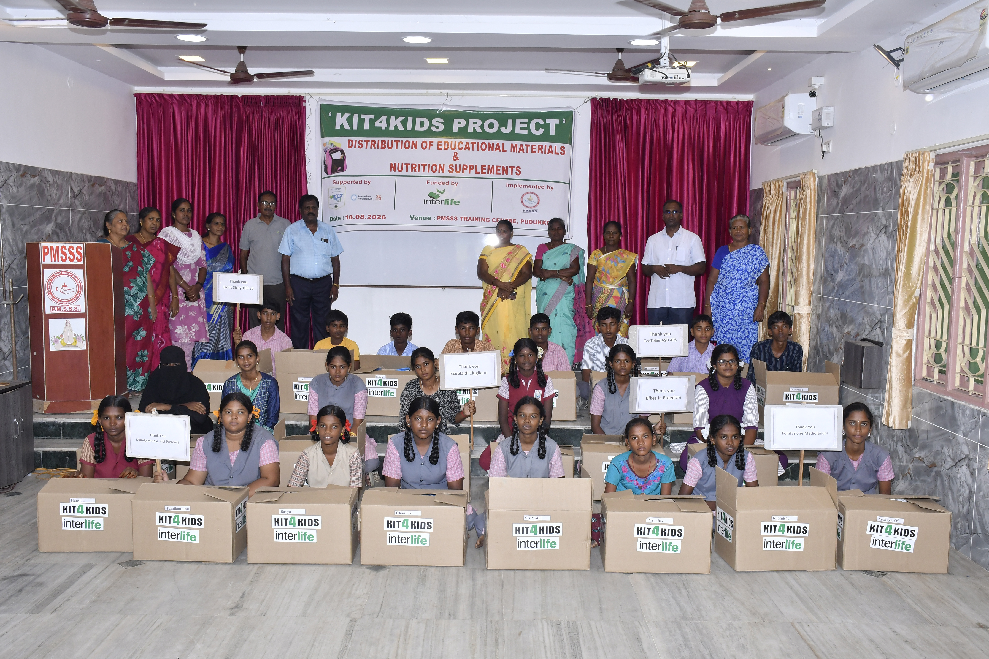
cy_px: 330
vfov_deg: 38.9
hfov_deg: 55.8
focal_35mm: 34
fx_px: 934
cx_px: 494
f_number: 10
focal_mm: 23
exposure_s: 1/160
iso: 500
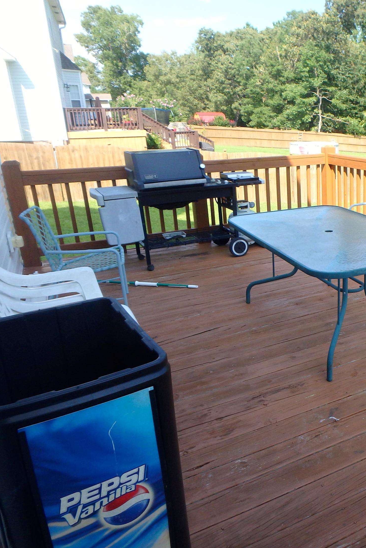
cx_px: 348
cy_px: 282
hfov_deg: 39.5
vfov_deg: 61.9
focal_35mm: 30
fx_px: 457
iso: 160
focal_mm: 3.7
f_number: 3.5
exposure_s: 1/400
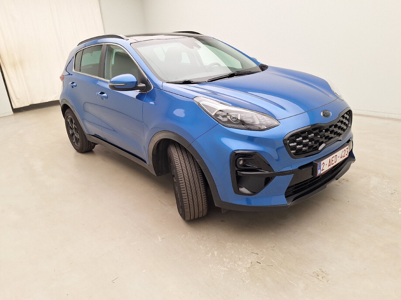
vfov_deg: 56.8
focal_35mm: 24
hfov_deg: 71.6
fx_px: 278
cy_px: 144
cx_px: 206
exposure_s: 1/100
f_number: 1.8
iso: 64
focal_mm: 5.54
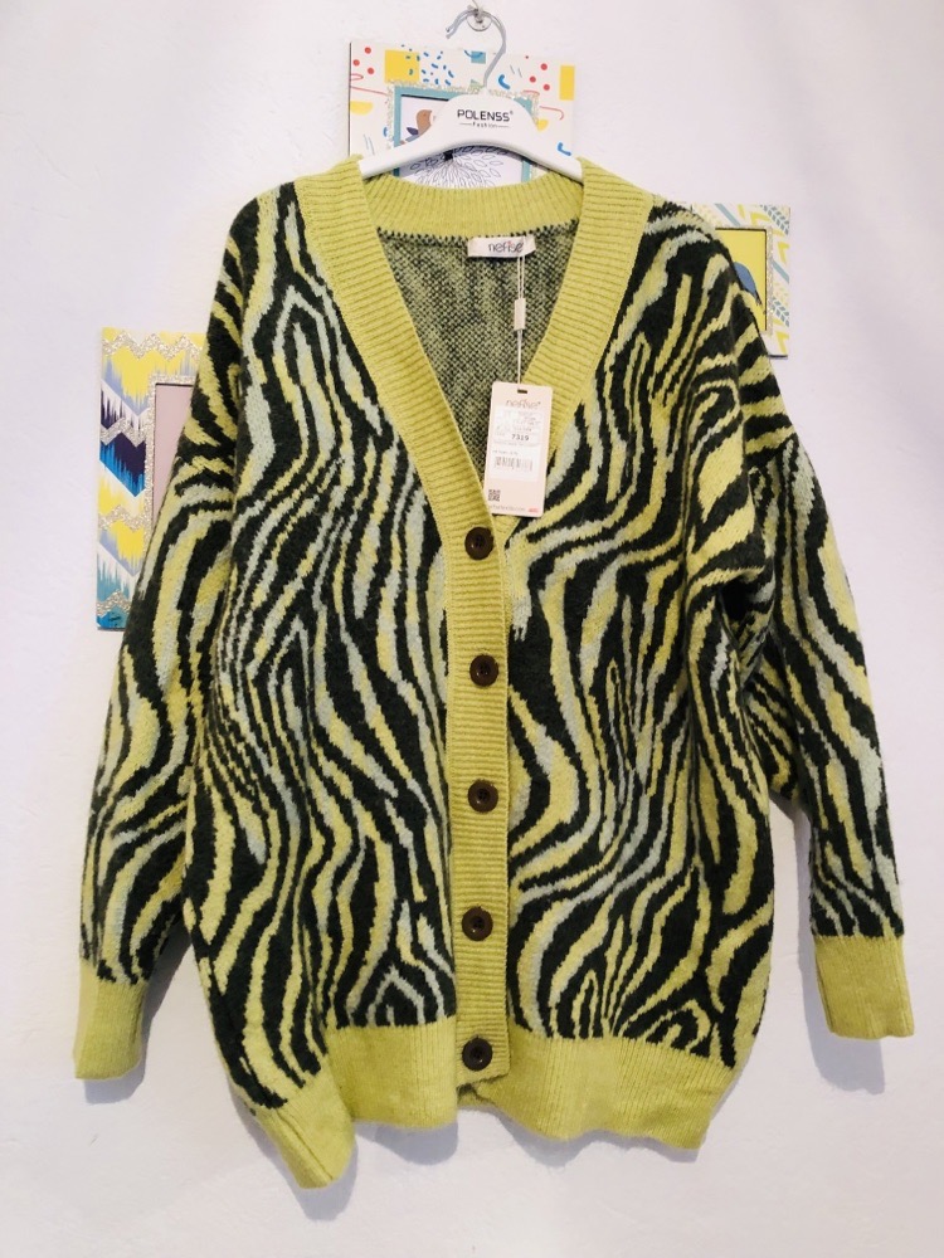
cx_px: 472
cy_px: 629
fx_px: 1018
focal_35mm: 28
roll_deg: -1.8
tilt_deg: -0.3
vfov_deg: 63.4
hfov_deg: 49.7
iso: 100
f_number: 1.8
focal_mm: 3.99
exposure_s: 1/17
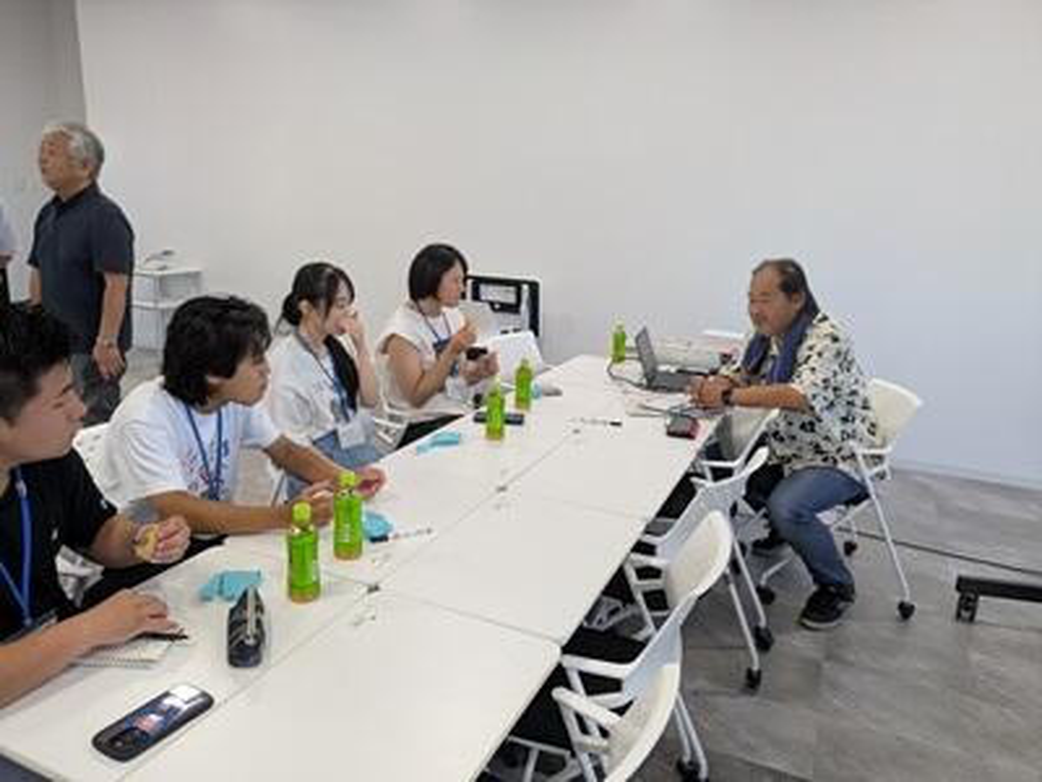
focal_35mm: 25
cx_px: 521
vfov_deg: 54.9
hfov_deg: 69.4
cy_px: 391
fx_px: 753
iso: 113
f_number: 1.89
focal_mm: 5.43
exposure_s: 1/120
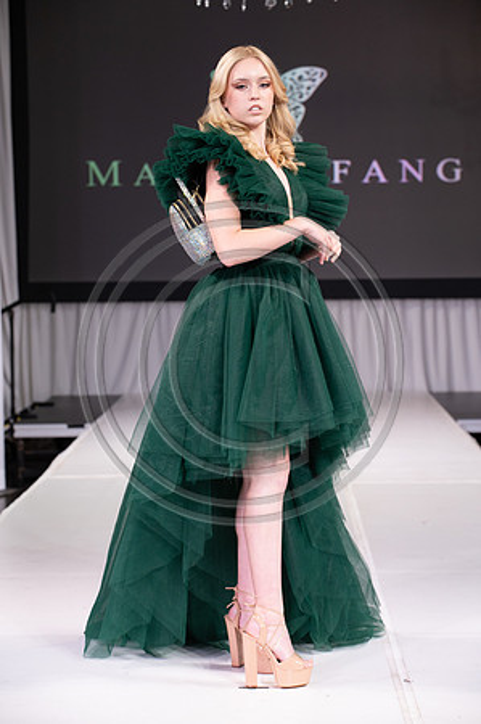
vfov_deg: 20.8
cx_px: 240
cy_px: 362
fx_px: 1968
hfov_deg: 13.9
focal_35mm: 98
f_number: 5.6
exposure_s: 1/400
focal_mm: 98
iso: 2000
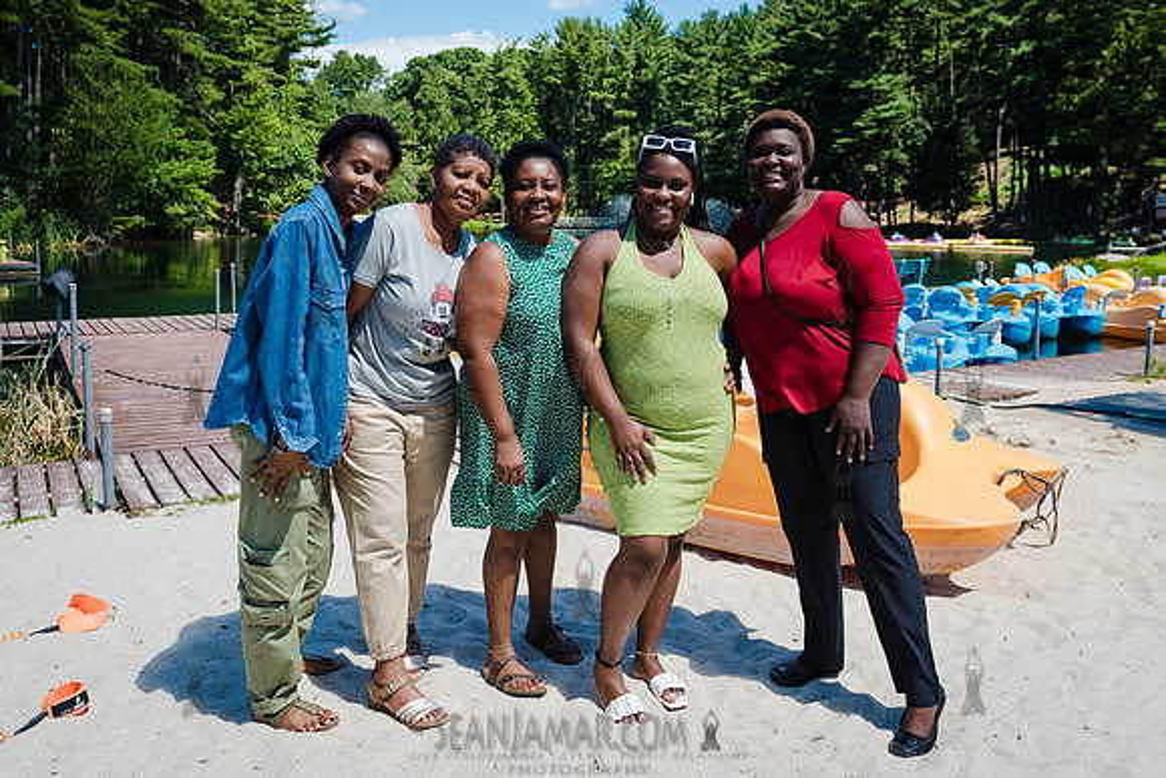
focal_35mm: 29
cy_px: 311
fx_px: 934
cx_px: 548
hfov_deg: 63.9
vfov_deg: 45.0
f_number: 5
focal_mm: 24
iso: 200
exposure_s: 1/800
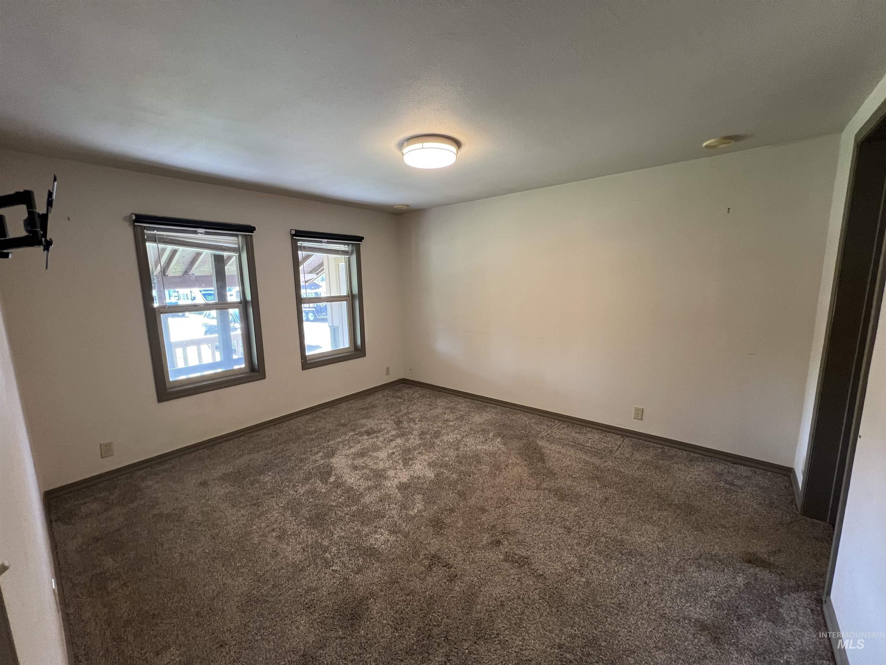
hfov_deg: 106.2
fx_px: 333
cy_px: 332
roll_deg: +0.8
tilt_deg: -9.5
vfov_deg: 89.9
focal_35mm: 13
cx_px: 443
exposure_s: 1/60
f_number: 1.8
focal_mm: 1.57
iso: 250
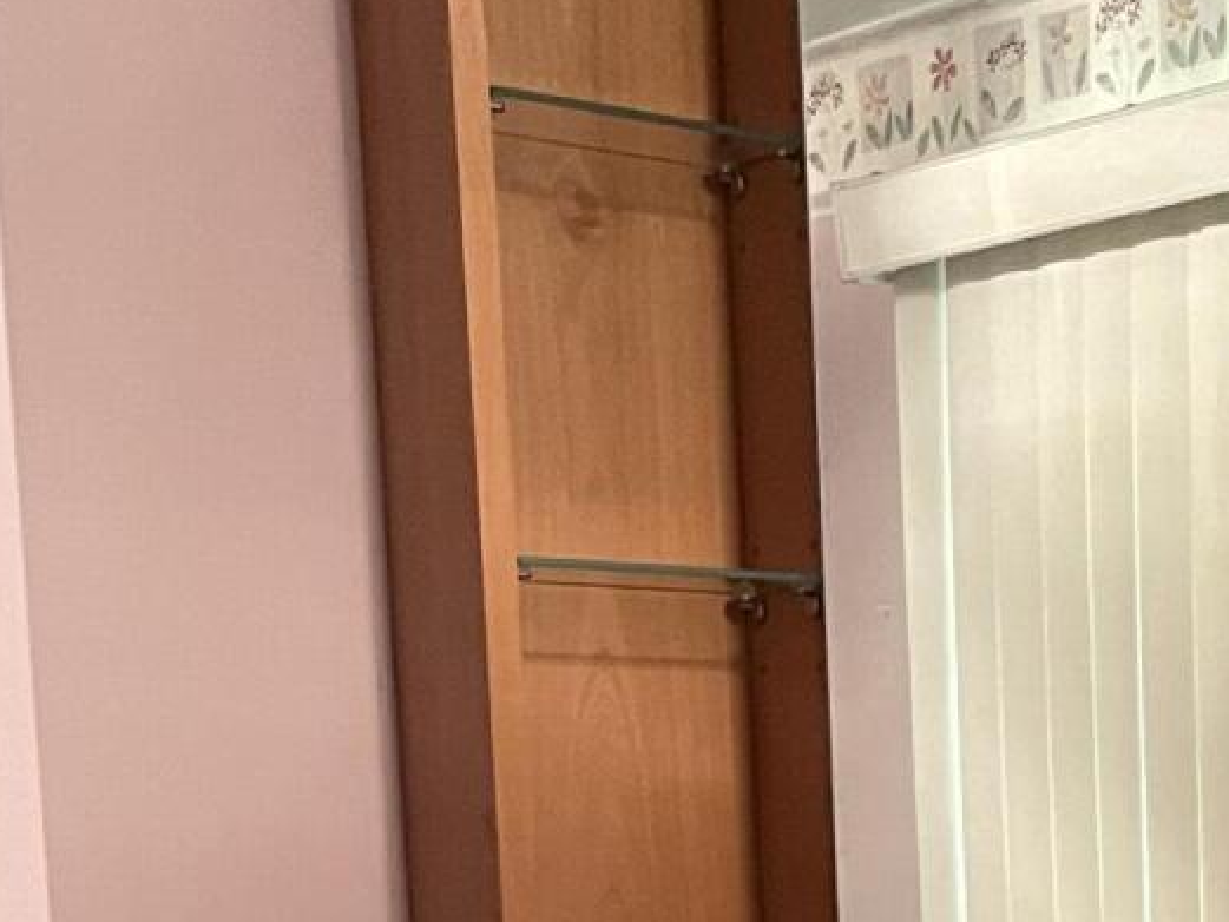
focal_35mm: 96
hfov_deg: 18.6
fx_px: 3409
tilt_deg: -9.1
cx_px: 1703
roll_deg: -0.3
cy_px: 1436
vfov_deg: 14.3
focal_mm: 5.1
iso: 500
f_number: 1.6
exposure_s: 1/40
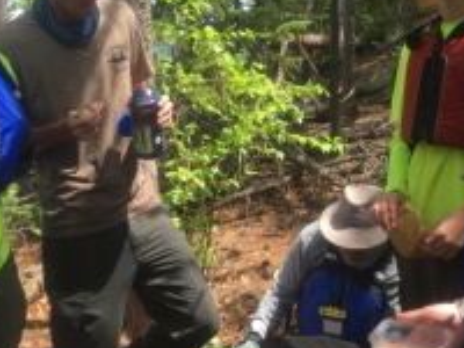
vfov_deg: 27.5
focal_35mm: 53
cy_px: 139
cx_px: 278
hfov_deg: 36.0
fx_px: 710
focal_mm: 4.15
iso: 25
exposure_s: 1/348
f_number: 2.2
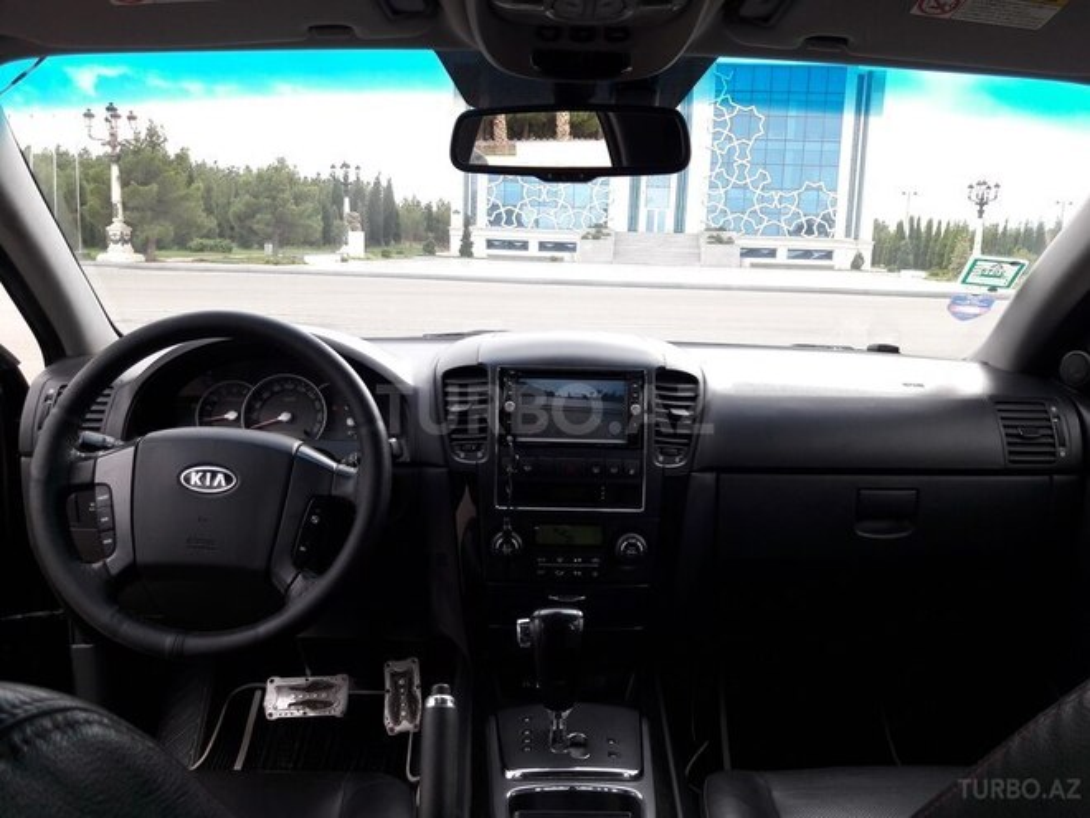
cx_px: 545
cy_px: 409
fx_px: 882
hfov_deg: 63.4
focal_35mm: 28
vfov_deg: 49.7
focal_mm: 3.7
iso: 40
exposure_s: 1/171
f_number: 1.9
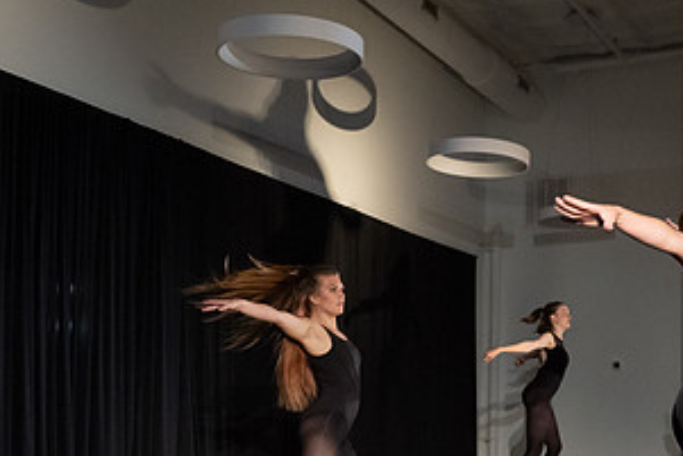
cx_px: 487
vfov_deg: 23.0
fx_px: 1101
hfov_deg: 34.0
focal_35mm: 58
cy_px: 370
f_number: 4
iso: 6400
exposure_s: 1/400
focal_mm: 28
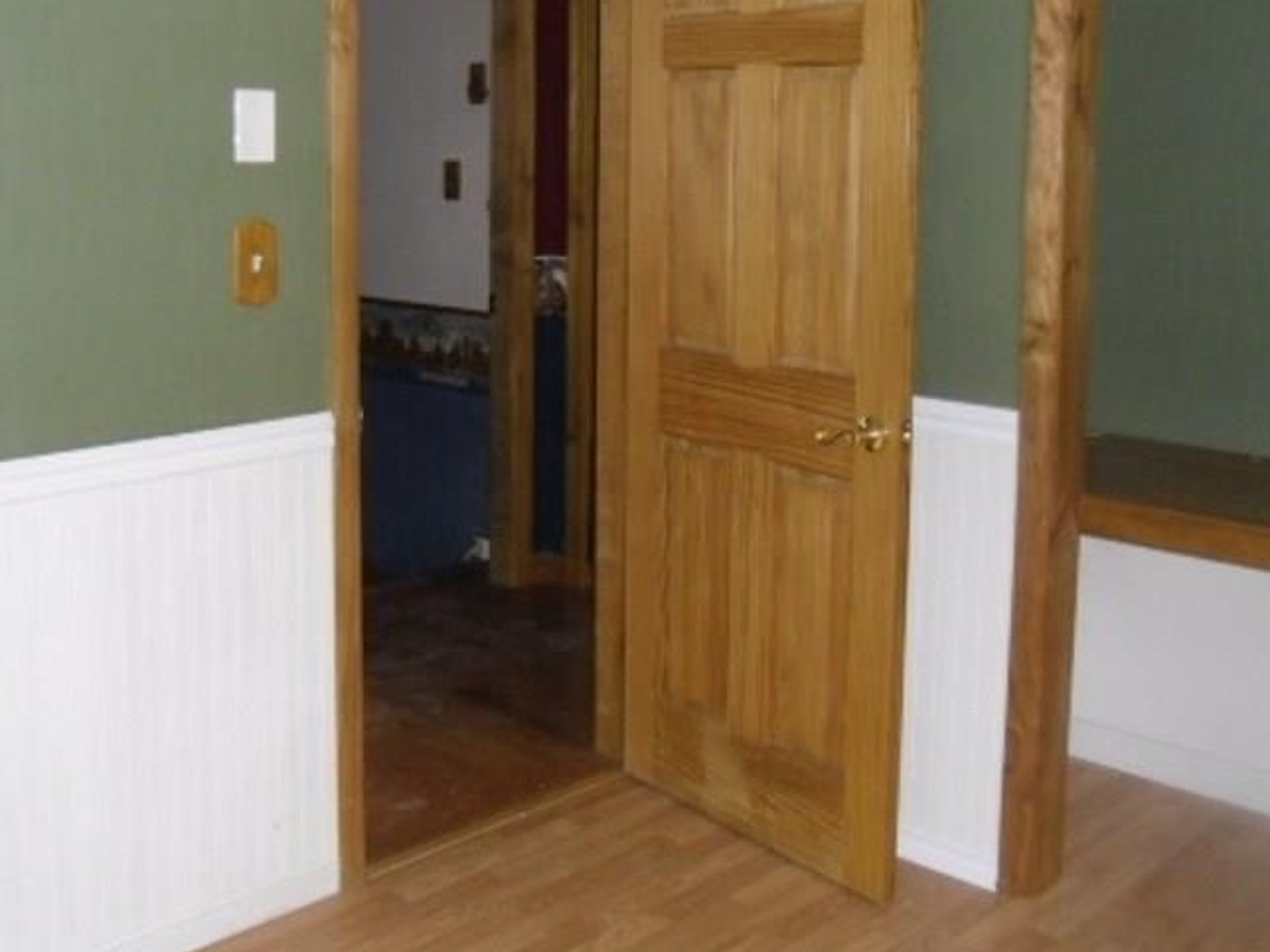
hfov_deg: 43.8
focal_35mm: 43
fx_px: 1577
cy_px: 273
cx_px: 553
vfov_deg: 33.1
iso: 400
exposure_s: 1/60
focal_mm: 4.9
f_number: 3.2
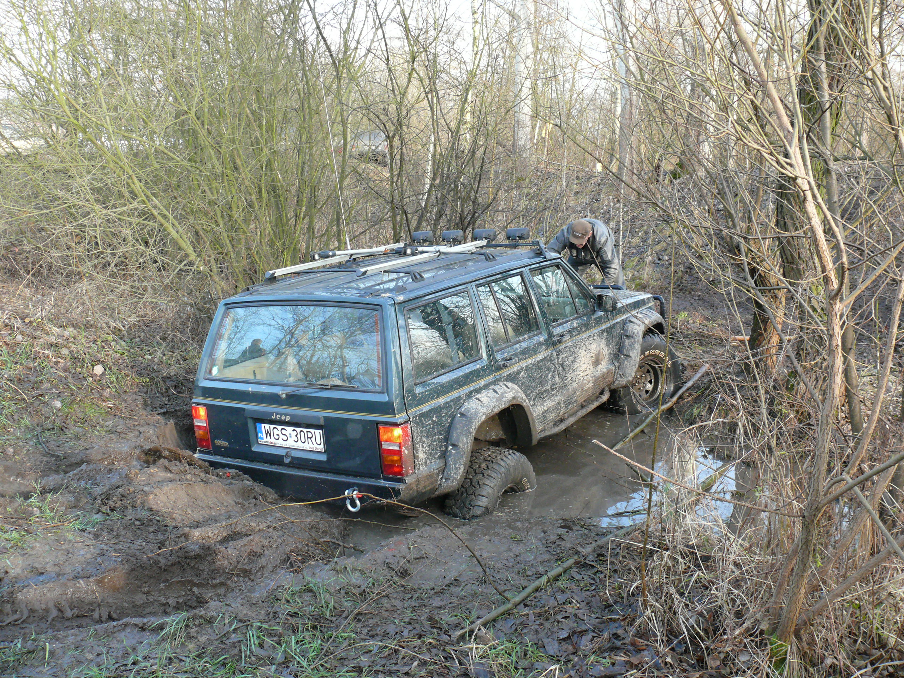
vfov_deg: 40.7
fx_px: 914
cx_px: 452
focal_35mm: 35
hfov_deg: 52.6
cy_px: 339
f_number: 3.6
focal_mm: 7.4
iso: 200
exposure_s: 1/100
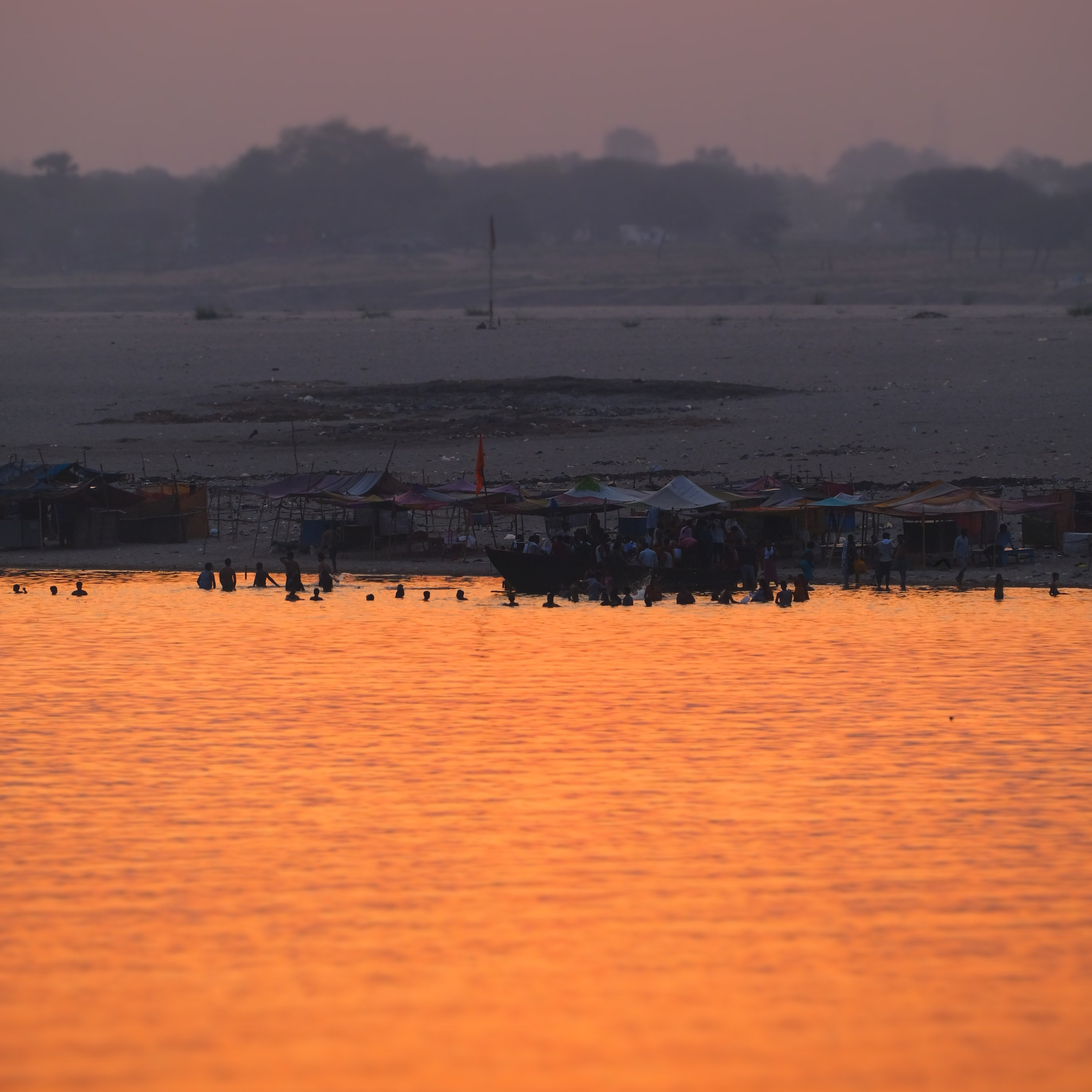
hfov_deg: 4.0
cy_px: 293
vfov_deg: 4.0
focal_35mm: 443
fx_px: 15811
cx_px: 546
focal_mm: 231
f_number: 5.6
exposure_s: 1/340
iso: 500
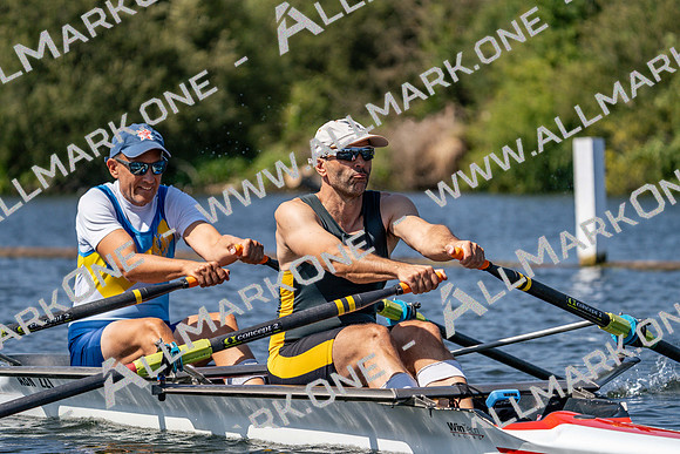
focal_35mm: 227
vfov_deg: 6.1
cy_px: 227
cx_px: 340
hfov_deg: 9.1
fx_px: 4289
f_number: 5.6
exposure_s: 1/2000
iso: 250
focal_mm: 227
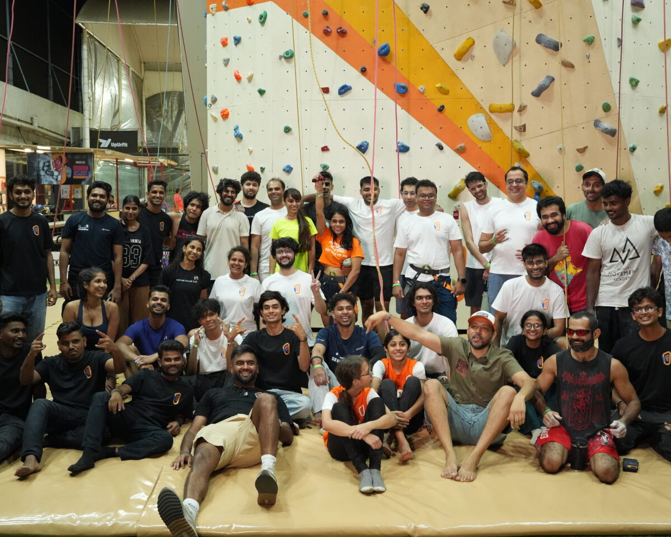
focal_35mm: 35
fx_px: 705
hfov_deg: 50.9
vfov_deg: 41.7
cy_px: 258
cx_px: 314
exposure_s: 1/160
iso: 6400
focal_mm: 29.4
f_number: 5.6
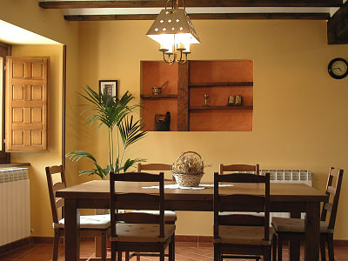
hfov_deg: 38.9
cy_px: 130
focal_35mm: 49
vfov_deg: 29.7
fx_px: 493
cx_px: 174
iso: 100
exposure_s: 1/12.3
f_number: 3.8
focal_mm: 12.4
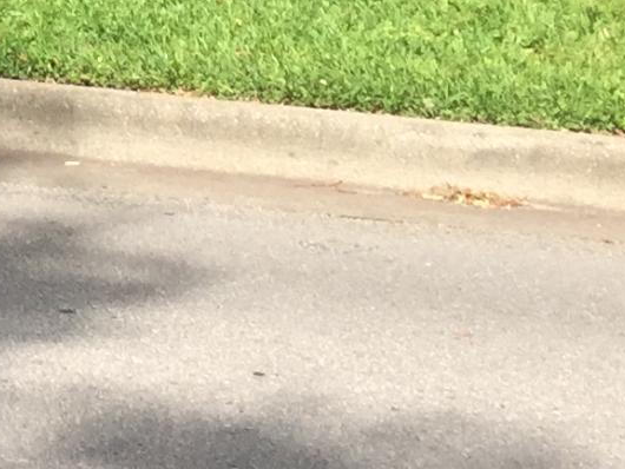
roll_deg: -3.5
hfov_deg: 10.9
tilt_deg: -3.3
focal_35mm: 164
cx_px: -638
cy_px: -562
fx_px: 2962
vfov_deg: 8.5
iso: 32
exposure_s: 1/879
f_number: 2.2
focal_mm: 4.15
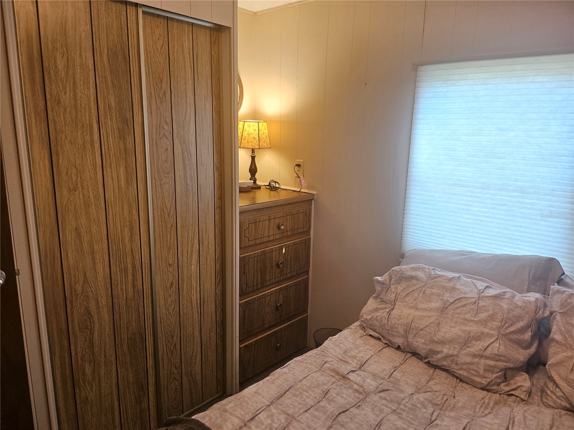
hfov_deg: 71.6
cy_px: 215
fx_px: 398
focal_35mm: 24
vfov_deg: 56.8
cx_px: 287
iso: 160
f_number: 1.8
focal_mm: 5
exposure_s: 1/120
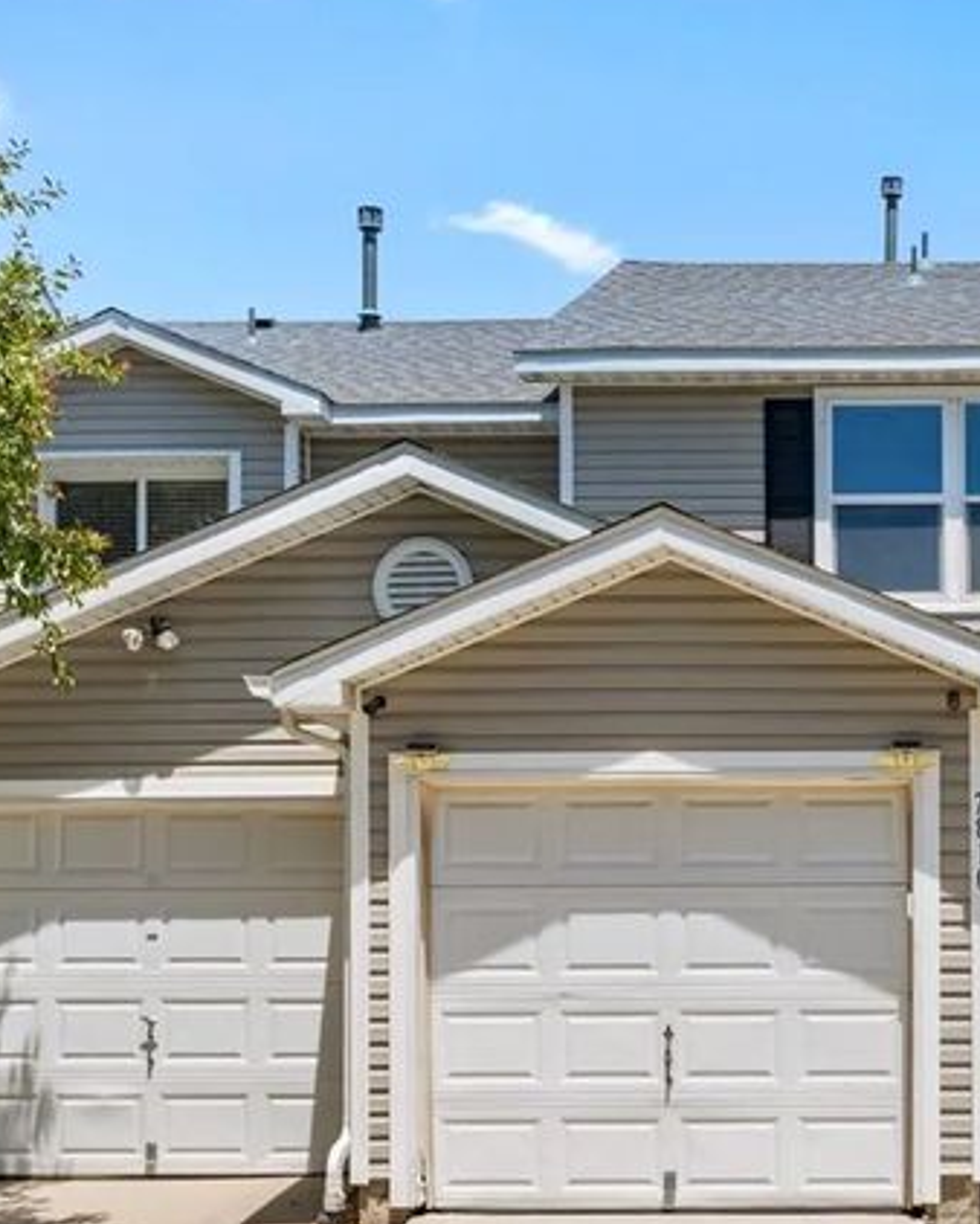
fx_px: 2391
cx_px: 960
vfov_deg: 28.2
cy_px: 946
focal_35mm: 66
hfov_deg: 22.4
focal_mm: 29
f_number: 11
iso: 100
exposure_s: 1/125
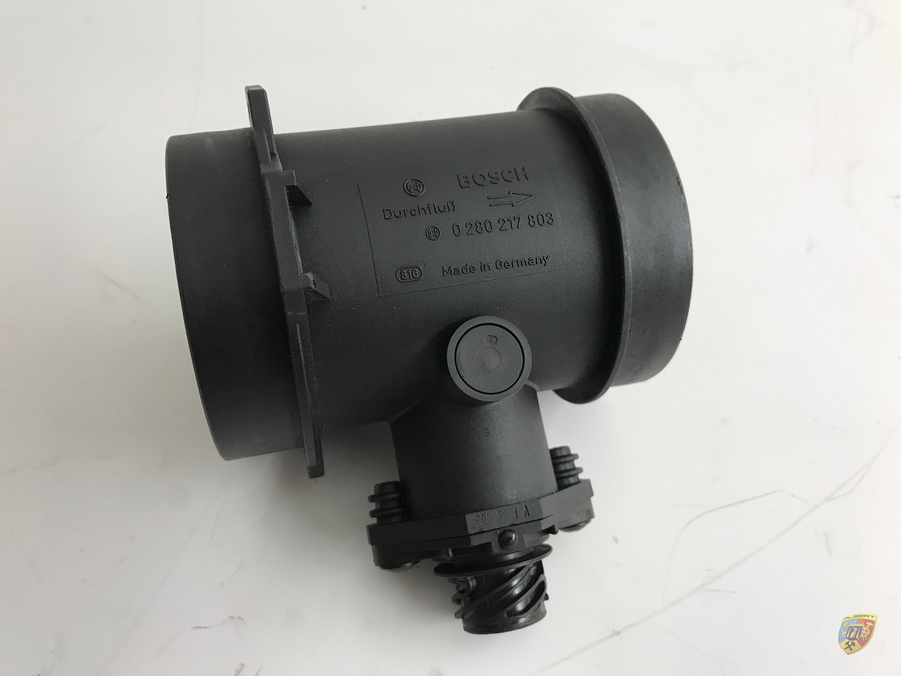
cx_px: 450
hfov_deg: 63.4
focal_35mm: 28
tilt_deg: -58.7
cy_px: 338
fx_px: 729
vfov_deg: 49.7
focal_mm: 3.99
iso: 20
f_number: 1.8
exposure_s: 1/33
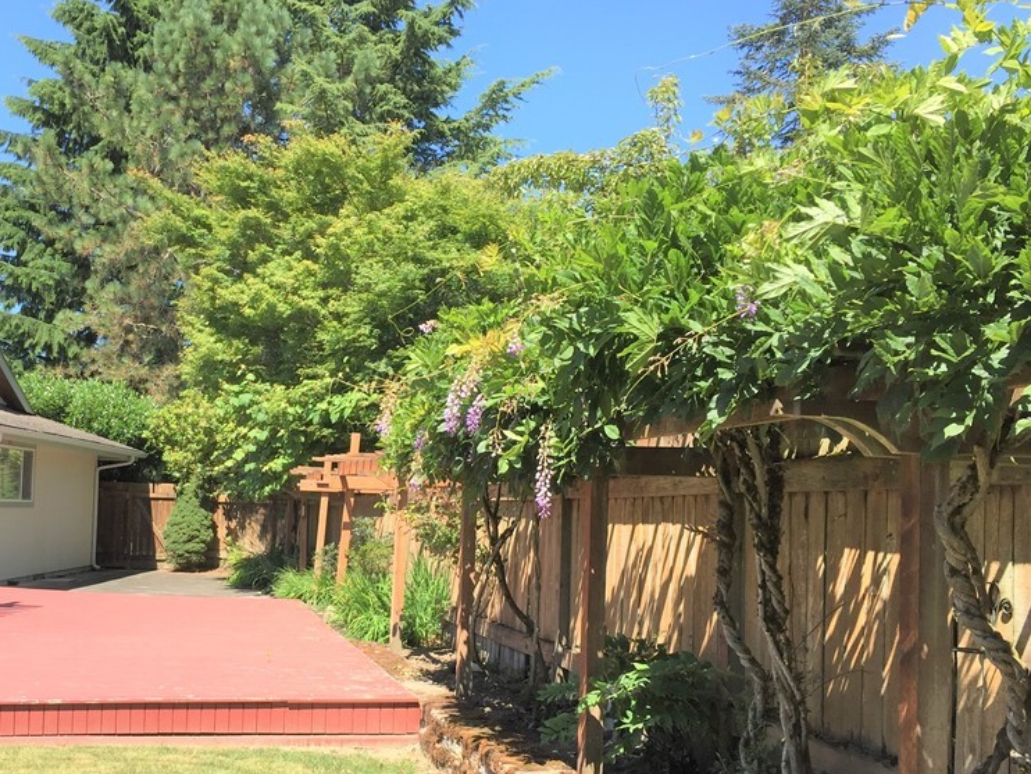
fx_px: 1192
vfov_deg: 35.9
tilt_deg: +1.6
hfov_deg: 46.1
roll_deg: -1.0
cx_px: 343
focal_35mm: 40
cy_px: 450
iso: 32
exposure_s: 1/860
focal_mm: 4.15
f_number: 2.2
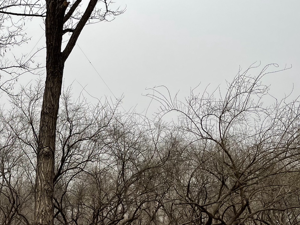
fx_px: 451
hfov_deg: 33.8
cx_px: 3
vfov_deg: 28.0
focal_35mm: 52
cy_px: 136
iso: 32
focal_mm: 4.2
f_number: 1.6
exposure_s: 1/2092
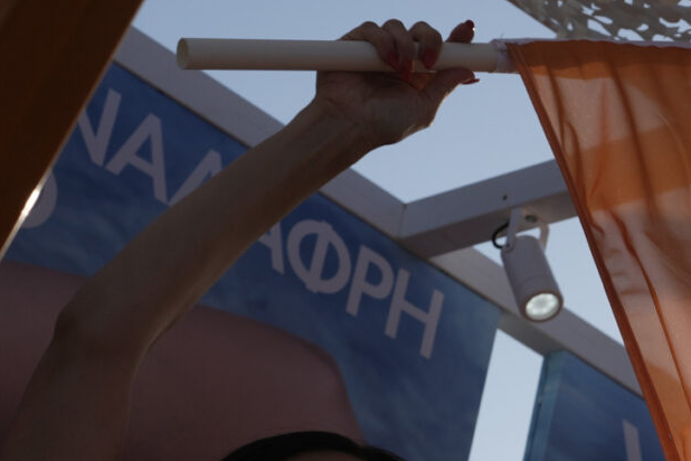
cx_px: 936
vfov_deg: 9.3
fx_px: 2783
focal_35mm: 145
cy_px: 605
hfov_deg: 13.6
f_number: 7.1
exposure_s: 1/640
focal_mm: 35
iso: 100
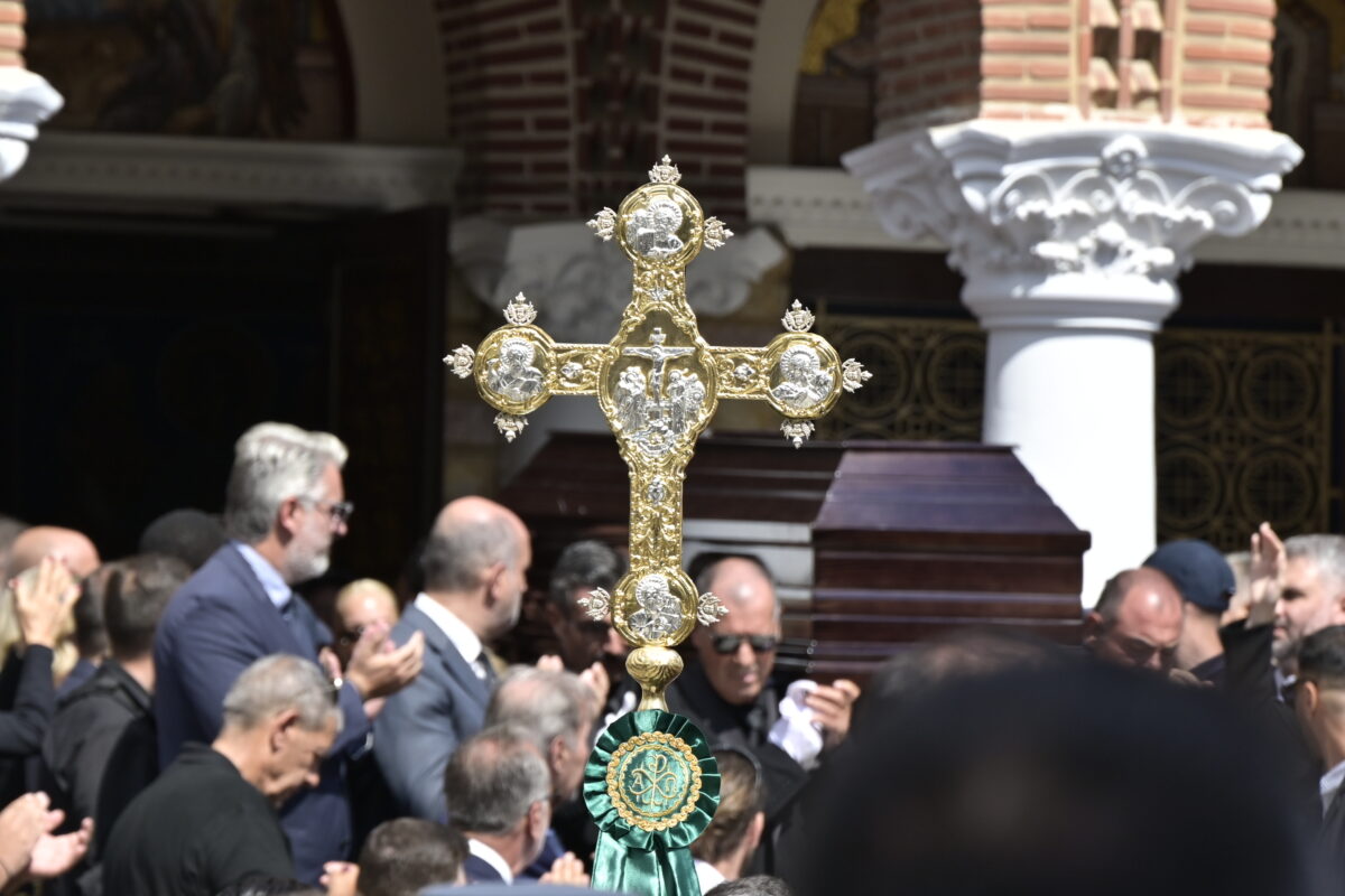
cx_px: 672
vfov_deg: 4.6
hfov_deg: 6.9
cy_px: 448
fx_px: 11207
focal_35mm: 300
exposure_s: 1/640
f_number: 8
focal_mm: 200
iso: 250
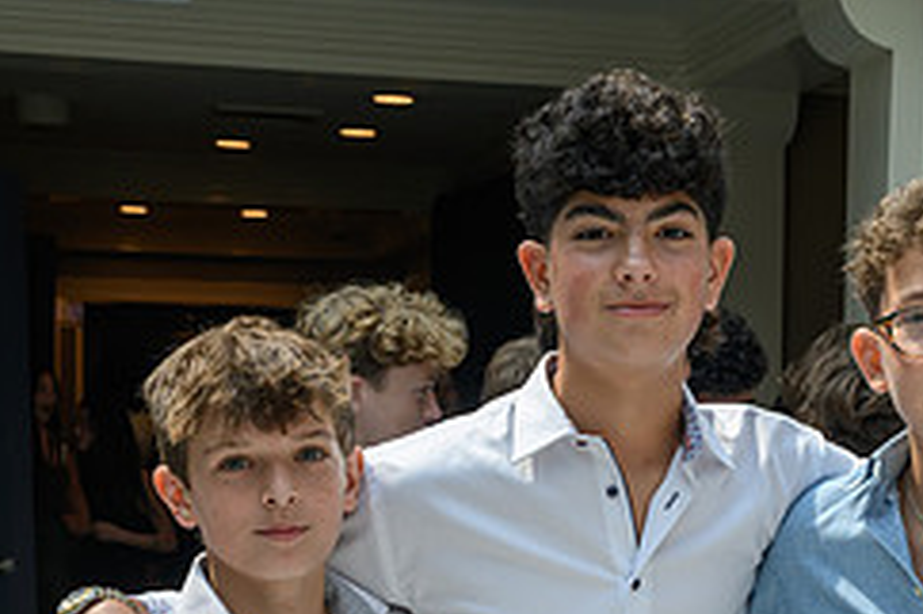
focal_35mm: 84
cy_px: 643
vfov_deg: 15.9
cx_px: 790
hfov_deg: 23.7
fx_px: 2152
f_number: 9
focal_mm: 35
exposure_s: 1/160
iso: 500
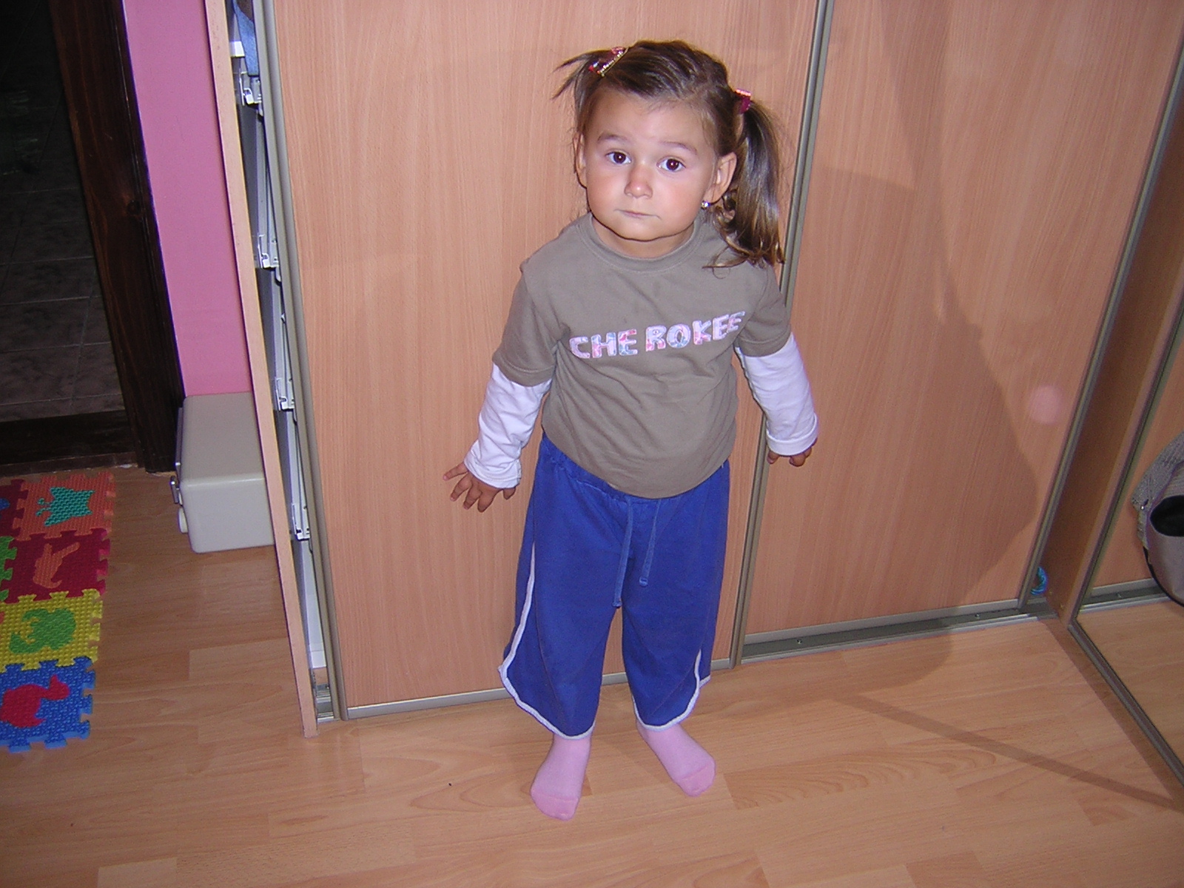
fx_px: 1231
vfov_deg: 39.7
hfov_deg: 51.4
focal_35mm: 36
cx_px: 592
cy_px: 444
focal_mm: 4.7
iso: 130
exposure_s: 1/60.1
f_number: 2.6
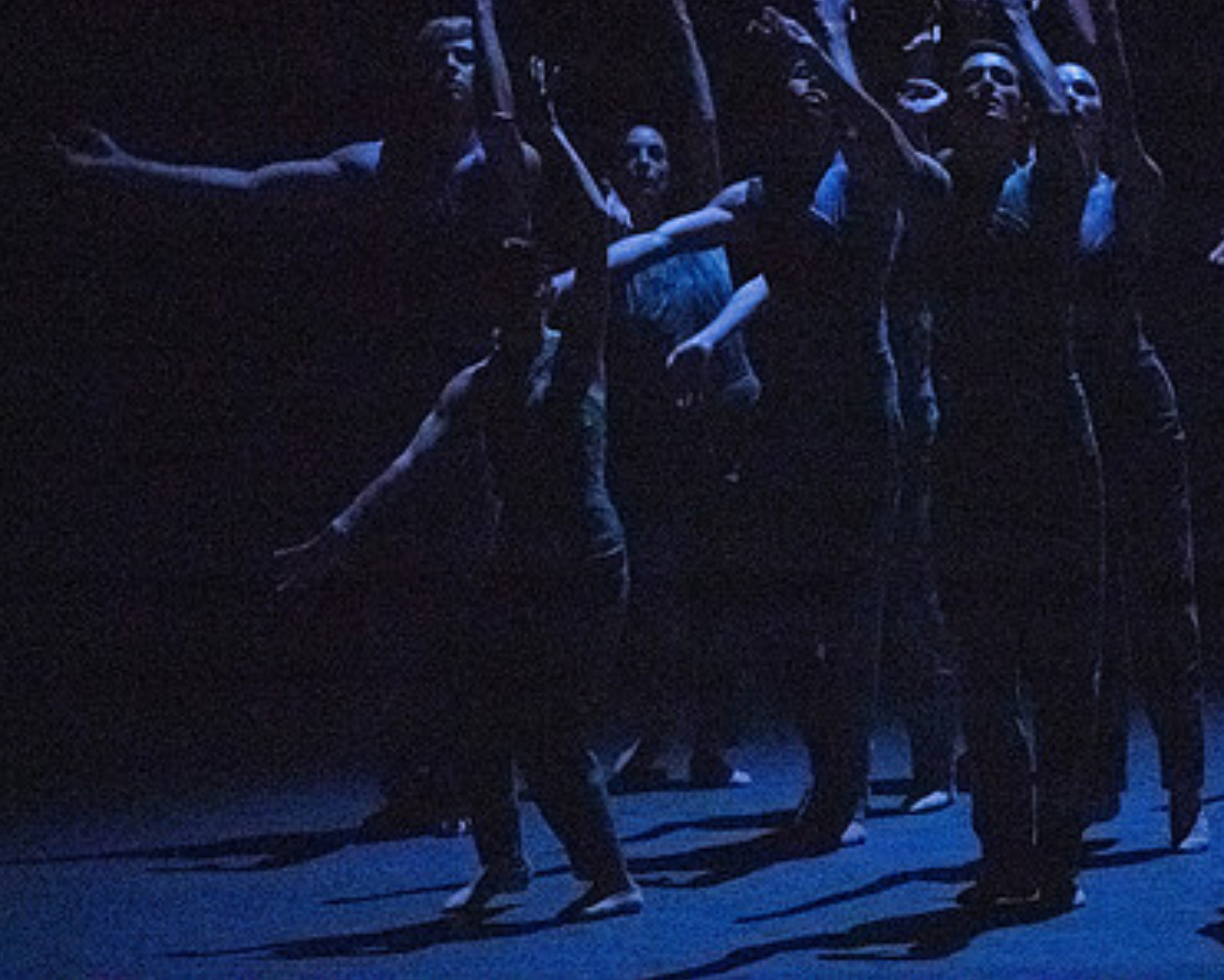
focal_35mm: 587
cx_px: 927
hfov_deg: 3.3
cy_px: 345
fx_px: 21270
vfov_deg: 2.6
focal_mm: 400
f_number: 5.6
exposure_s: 1/400
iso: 25600
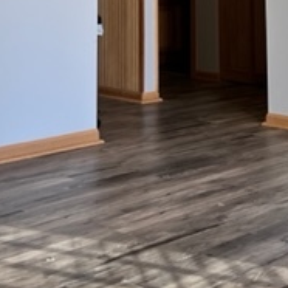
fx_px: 744
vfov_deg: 20.2
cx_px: 183
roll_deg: +0.6
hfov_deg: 21.9
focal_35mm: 79
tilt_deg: +4.6
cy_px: -82
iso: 40
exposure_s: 1/120
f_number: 1.5
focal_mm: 5.7
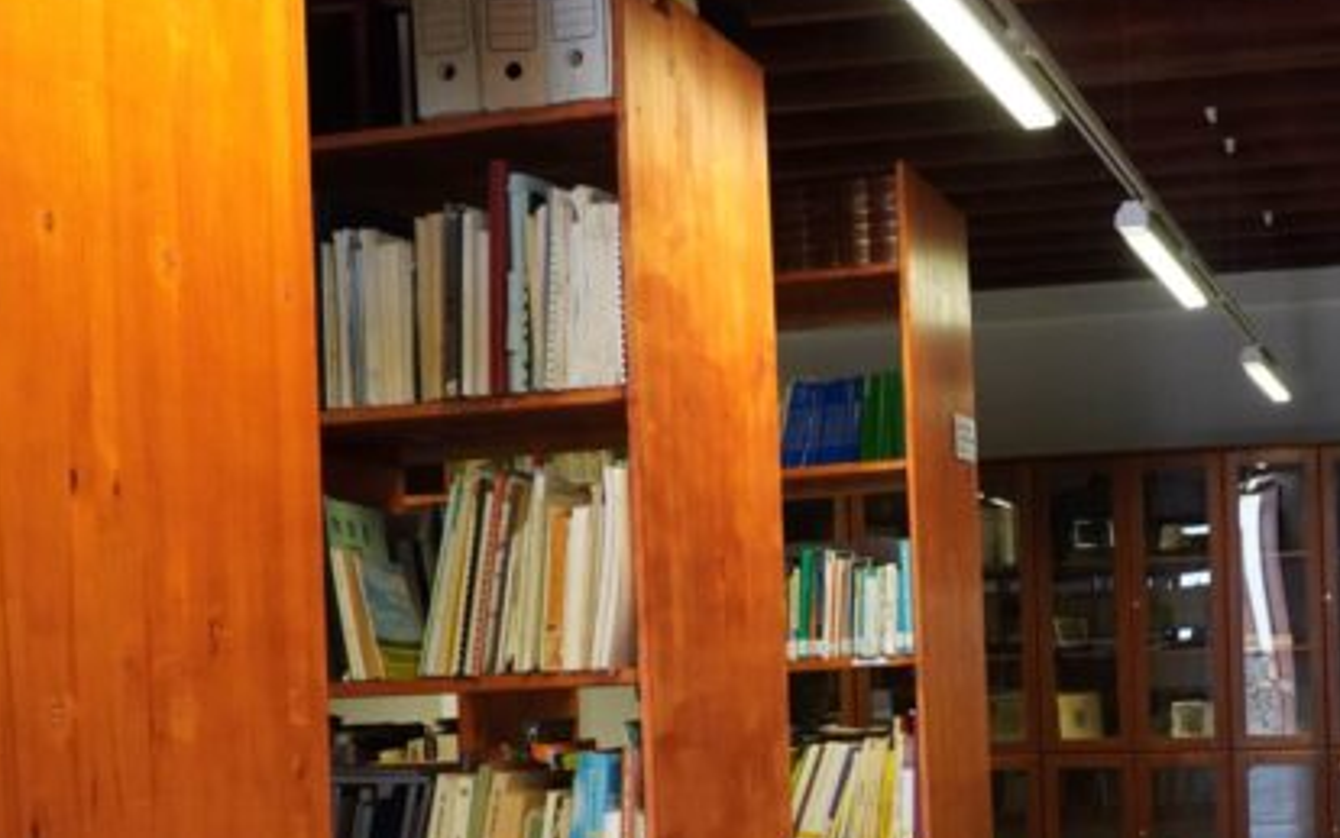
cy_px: 676
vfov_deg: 24.9
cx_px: 984
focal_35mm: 51
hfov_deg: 38.7
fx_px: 1863
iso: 1250
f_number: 4
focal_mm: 18
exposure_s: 1/160
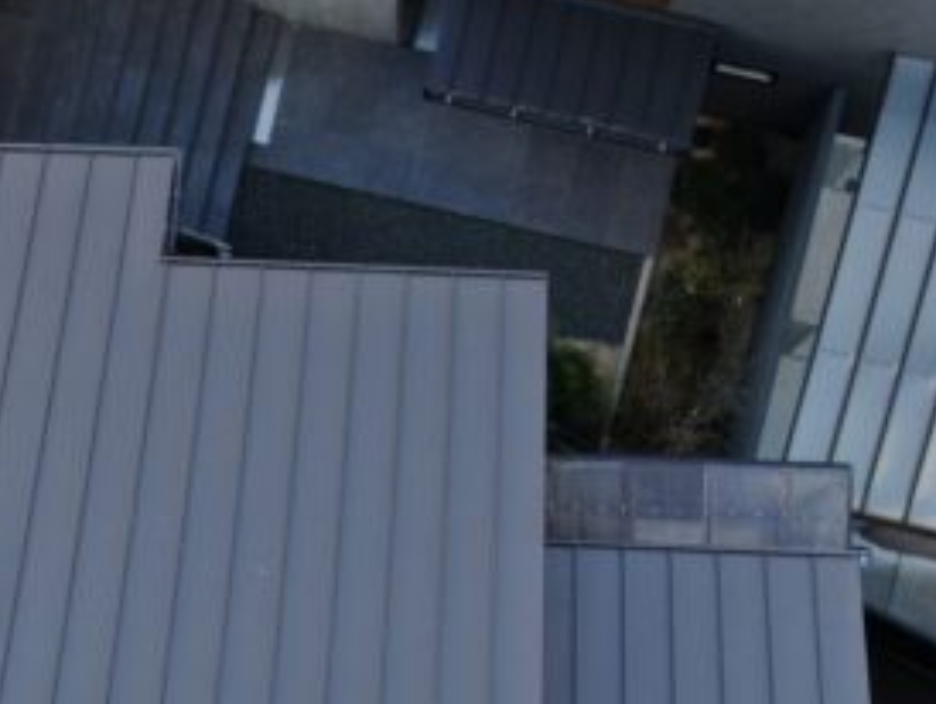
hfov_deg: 30.5
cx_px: 314
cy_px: 673
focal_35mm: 63
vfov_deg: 22.6
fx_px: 1705
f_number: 2.8
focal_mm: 4.39
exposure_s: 1/100
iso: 100
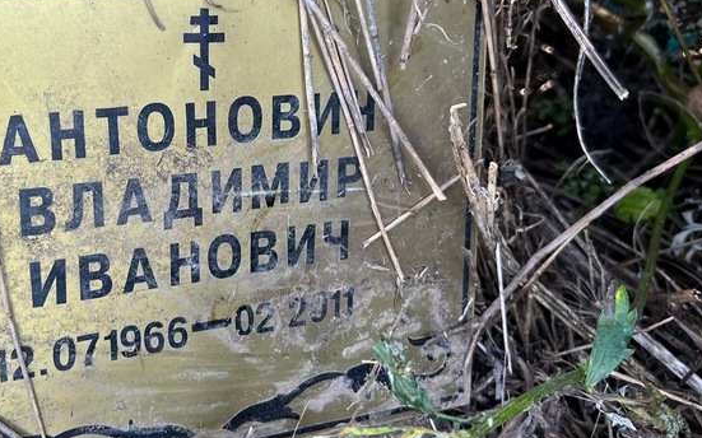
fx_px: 765
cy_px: 172
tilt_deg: -51.0
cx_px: 197
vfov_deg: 31.9
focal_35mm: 40
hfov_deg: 47.9
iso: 64
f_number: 1.5
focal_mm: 5.7
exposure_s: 1/121
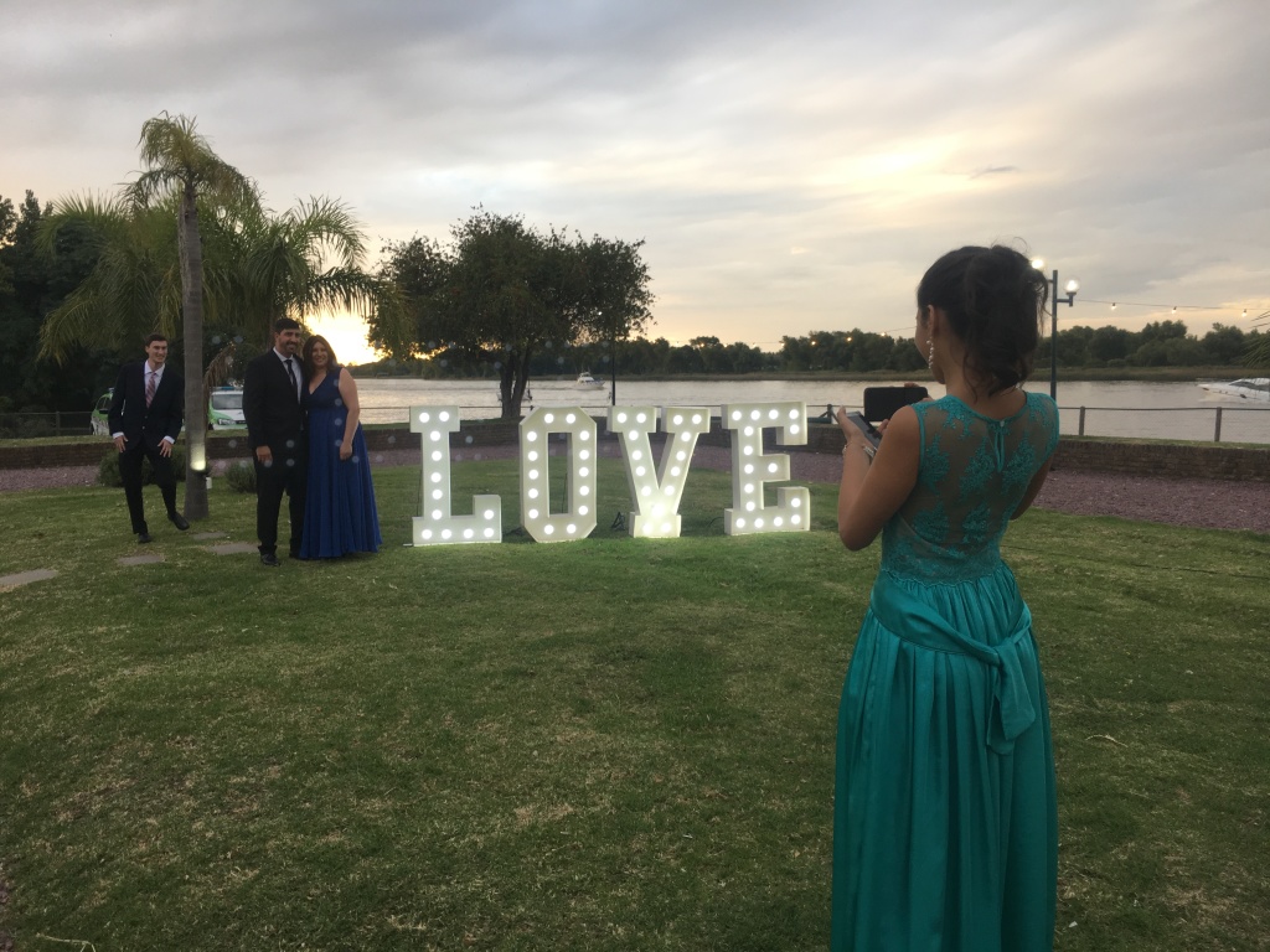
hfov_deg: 61.7
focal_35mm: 29
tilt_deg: -5.0
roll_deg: +0.8
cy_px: 476
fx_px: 1064
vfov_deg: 48.2
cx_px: 635
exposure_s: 1/50
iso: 32
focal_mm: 4.15
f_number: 2.2
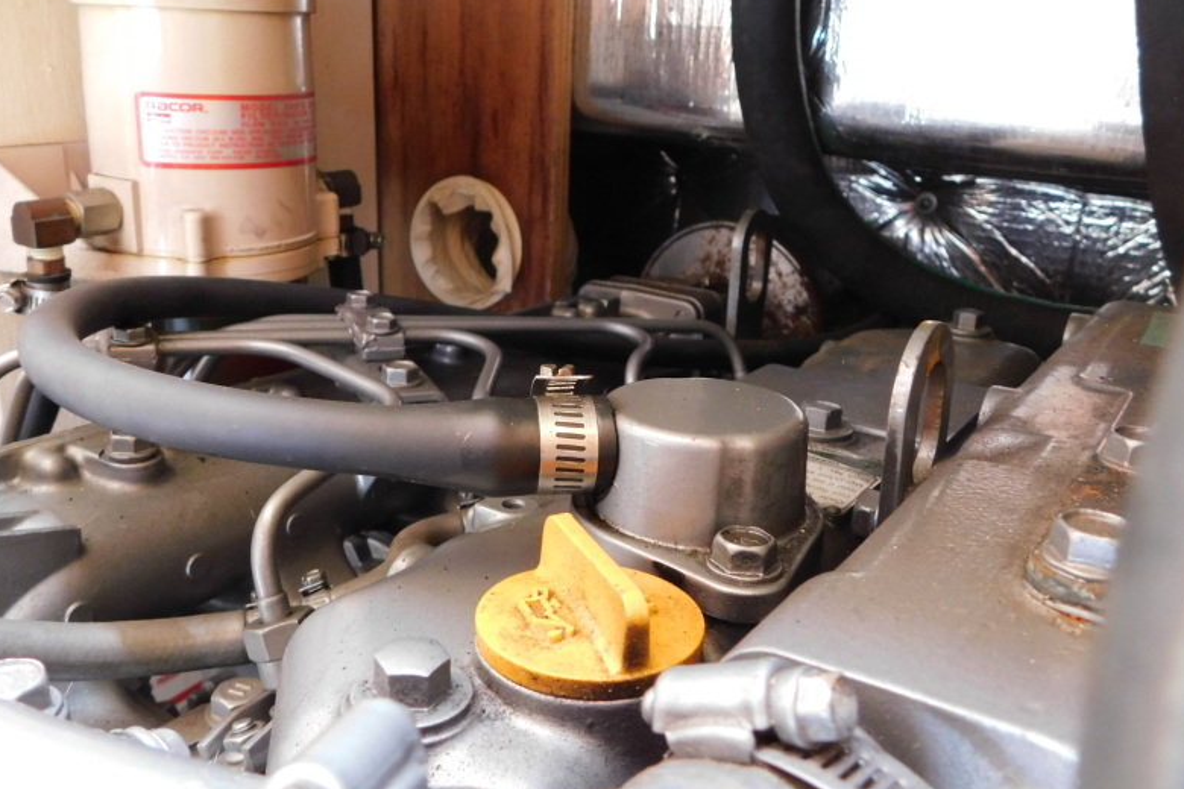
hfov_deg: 58.7
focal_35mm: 32
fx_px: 1052
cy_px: 358
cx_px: 598
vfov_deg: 41.1
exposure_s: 1/8
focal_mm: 5.3
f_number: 3.2
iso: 500
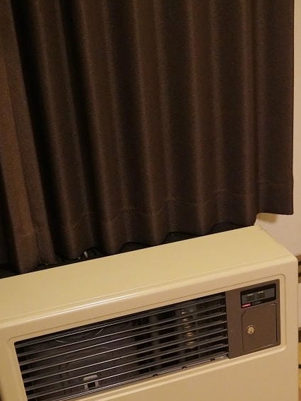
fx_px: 706
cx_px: 289
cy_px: 279
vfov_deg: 31.3
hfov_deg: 23.2
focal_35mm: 61
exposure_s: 1/160
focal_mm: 30
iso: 8000
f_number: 2.8
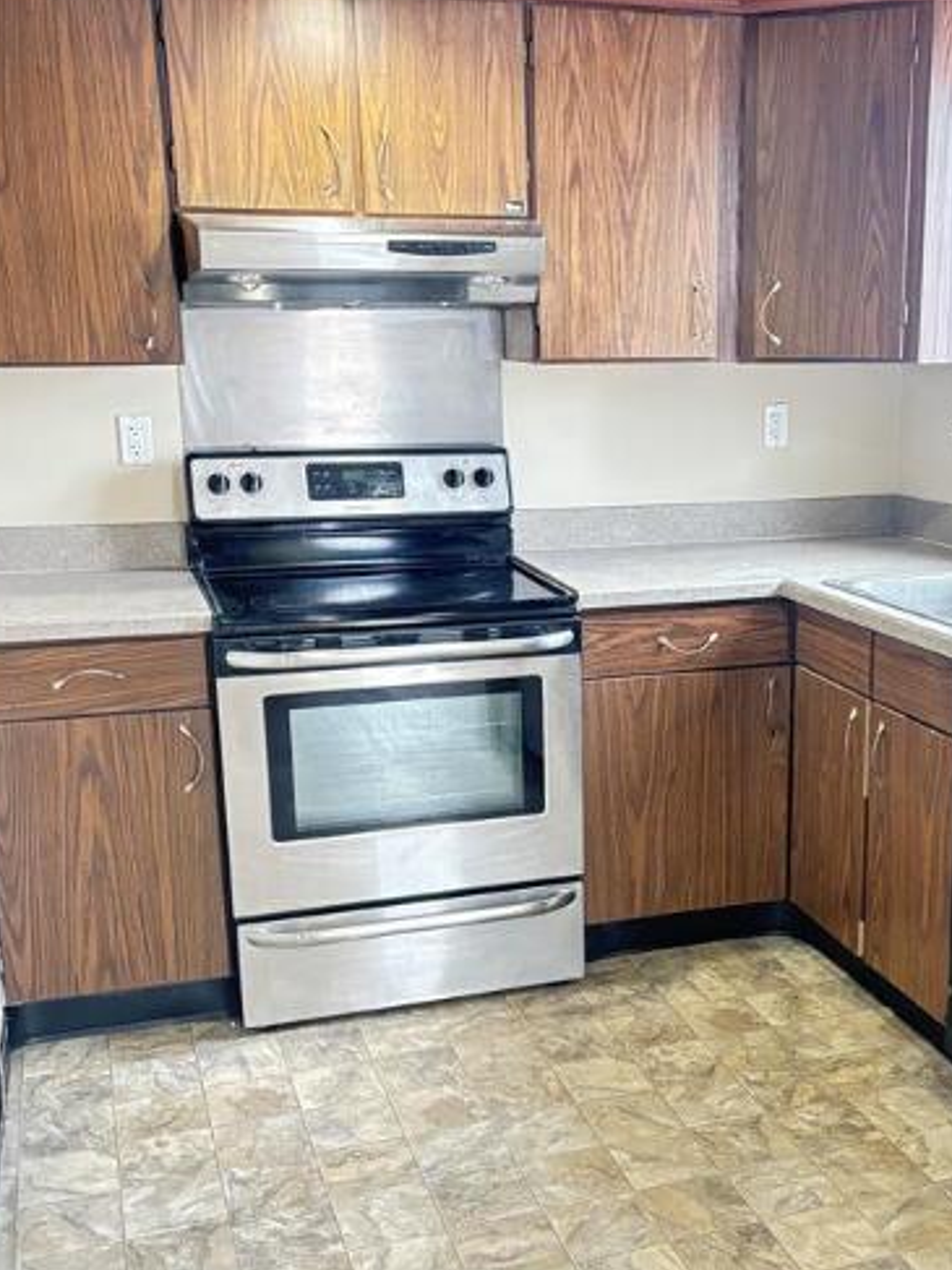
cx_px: 673
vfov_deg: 45.7
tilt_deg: -14.5
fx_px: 1504
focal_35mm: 41
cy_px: 709
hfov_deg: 34.6
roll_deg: -1.0
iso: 500
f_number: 1.6
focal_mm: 5.96
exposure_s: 1/40
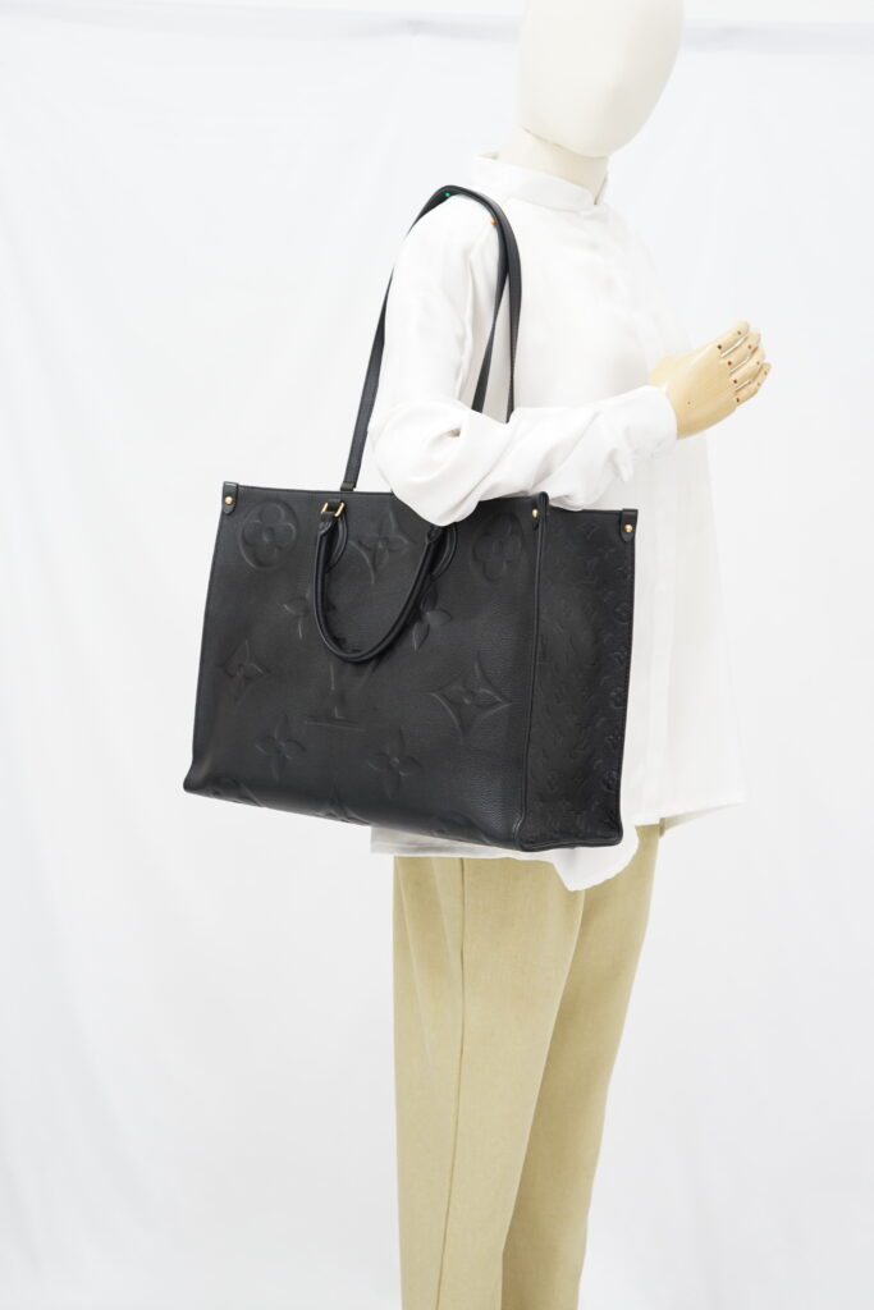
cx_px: 437
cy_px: 655
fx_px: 1820
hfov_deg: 27.0
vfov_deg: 39.6
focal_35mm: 50
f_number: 6.3
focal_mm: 50
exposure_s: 1/6
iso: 640
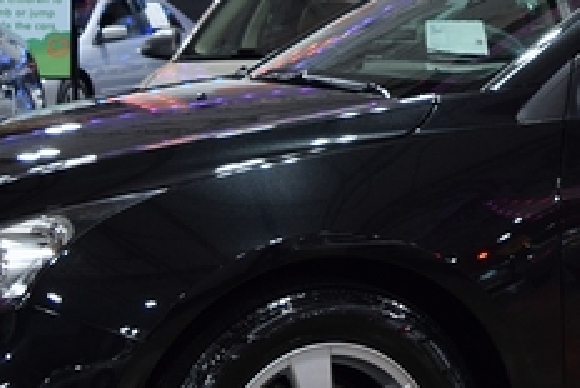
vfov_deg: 11.3
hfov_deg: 17.0
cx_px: 522
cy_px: -59
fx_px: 1918
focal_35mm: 119
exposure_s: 1/60
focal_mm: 18
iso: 450
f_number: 4
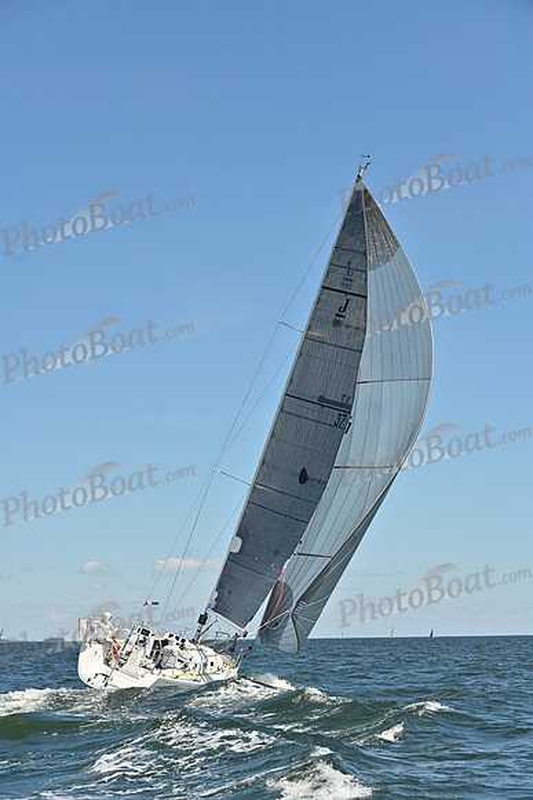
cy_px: 400
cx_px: 266
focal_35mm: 70
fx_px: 1554
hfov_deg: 19.5
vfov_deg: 28.8
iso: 250
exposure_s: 1/1250
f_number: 8
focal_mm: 70
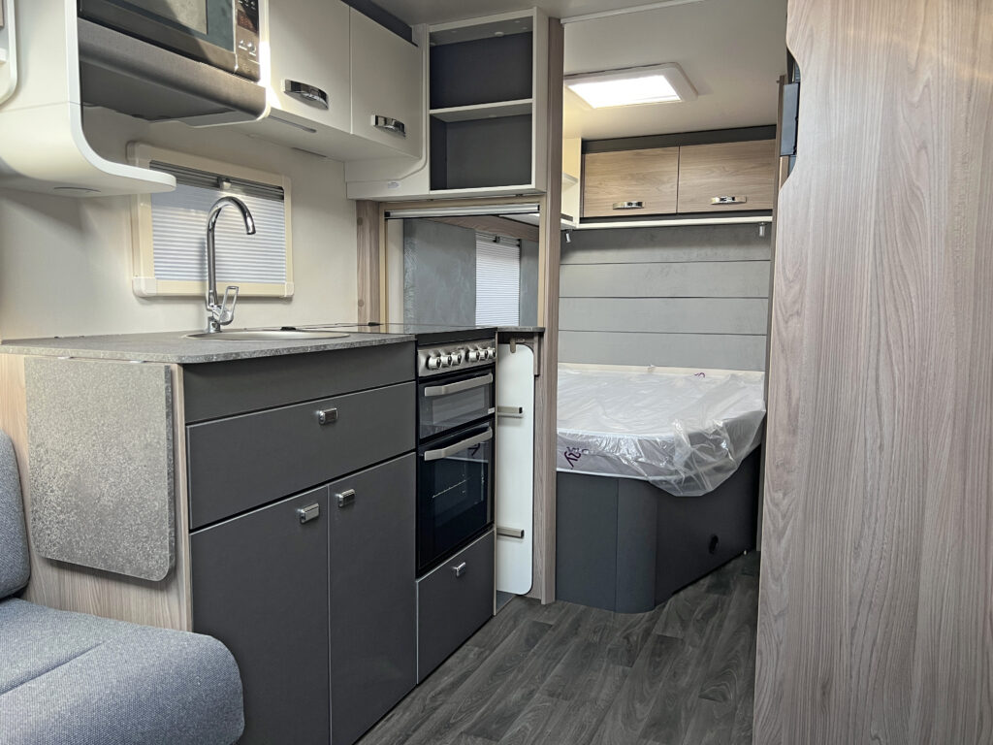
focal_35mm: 26
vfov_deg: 53.1
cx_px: 496
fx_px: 746
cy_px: 372
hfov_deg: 67.3
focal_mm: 5.7
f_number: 1.5
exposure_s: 1/90
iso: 125
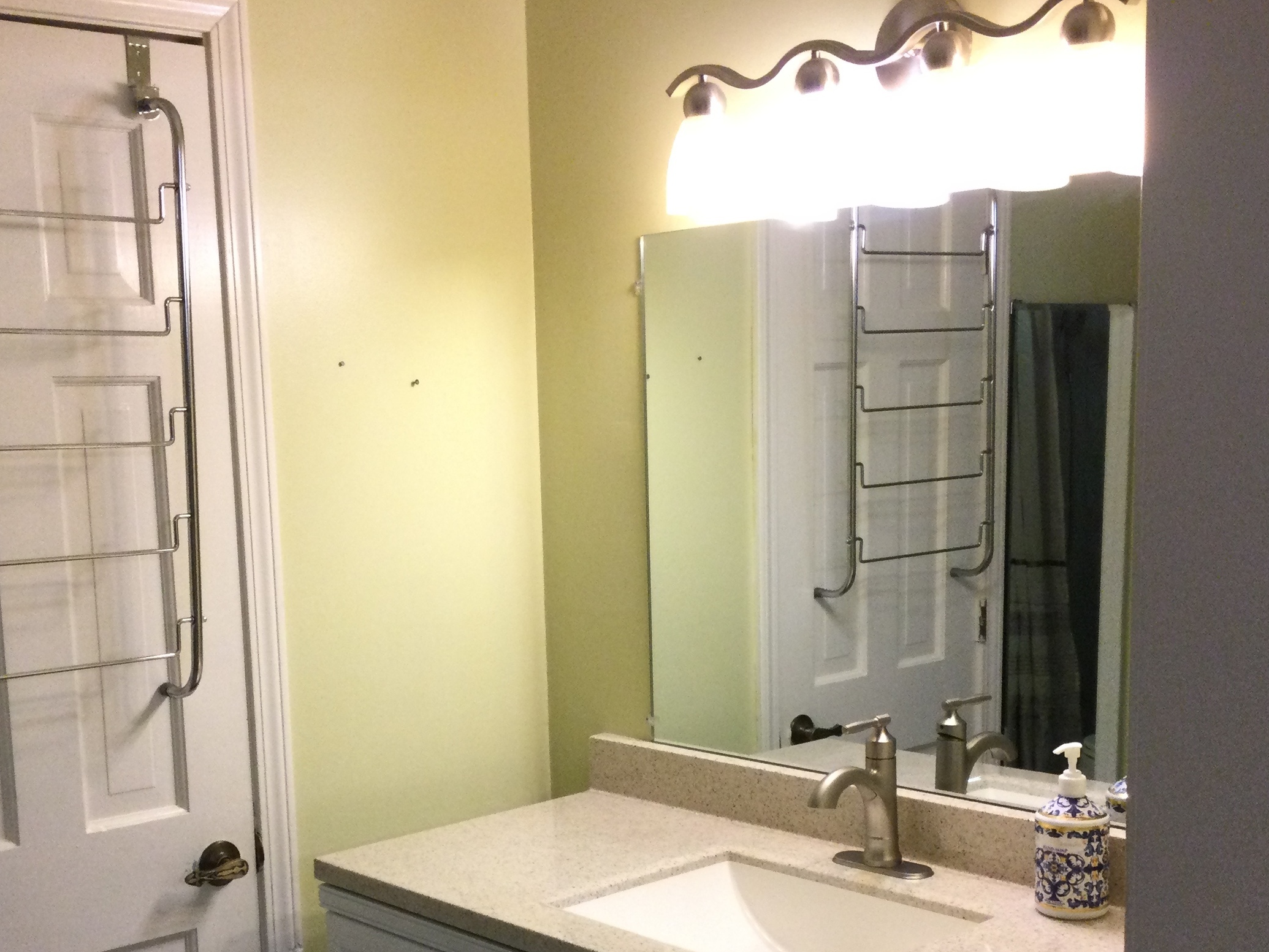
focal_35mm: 46
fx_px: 1687
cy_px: 687
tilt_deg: -8.1
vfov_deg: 31.1
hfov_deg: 41.1
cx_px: 539
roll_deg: +2.5
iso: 64
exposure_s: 1/30
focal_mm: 3.3
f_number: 2.4
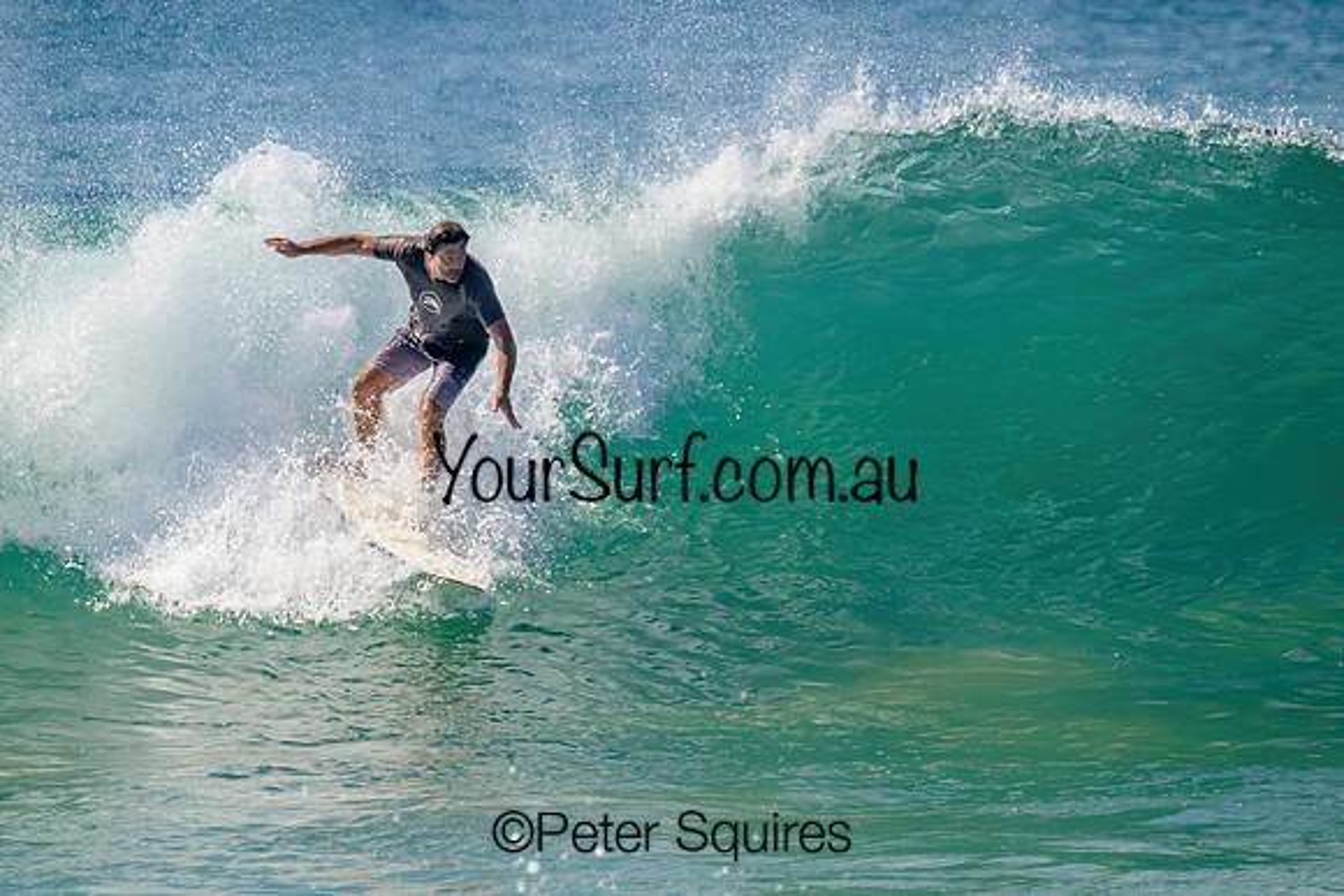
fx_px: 25878
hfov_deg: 3.0
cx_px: 604
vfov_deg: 2.0
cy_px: 420
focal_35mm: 693
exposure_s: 1/2000
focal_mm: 550
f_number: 11
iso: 720
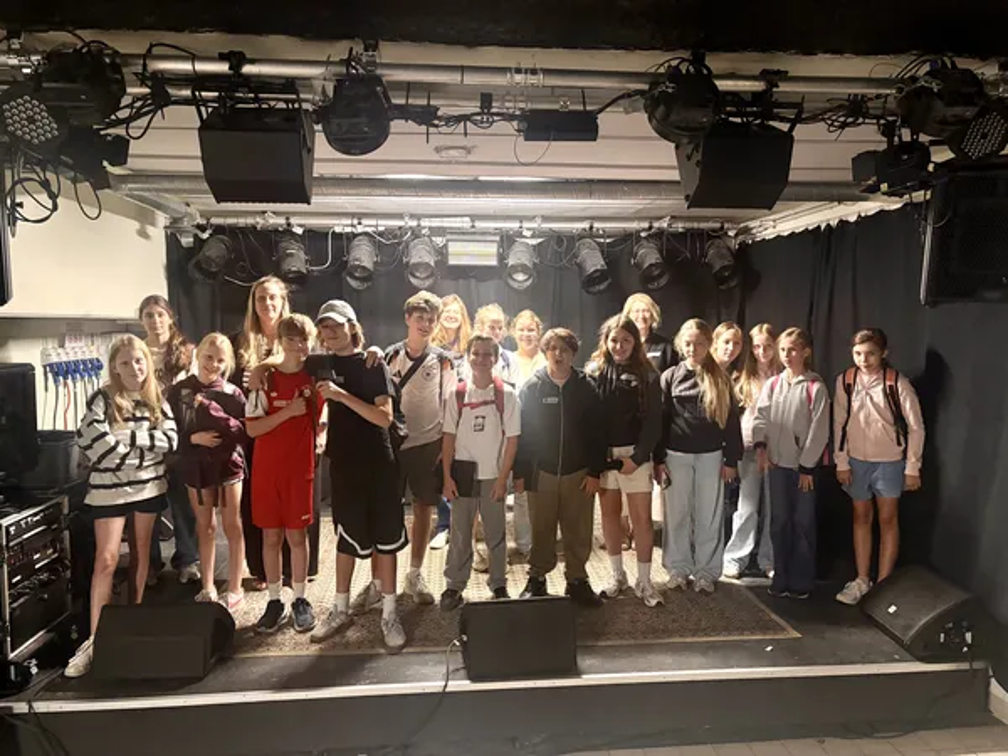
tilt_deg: -4.4
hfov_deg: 67.3
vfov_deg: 53.1
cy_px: 378
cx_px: 504
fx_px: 757
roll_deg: +0.4
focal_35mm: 26
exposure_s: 1/33
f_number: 1.6
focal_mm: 5.96
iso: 500
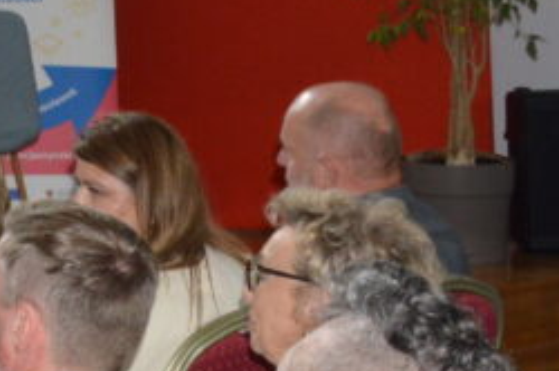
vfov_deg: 9.3
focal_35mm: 143
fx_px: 2218
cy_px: -188
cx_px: -426
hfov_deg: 13.1
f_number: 8
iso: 800
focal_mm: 22
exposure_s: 1/60
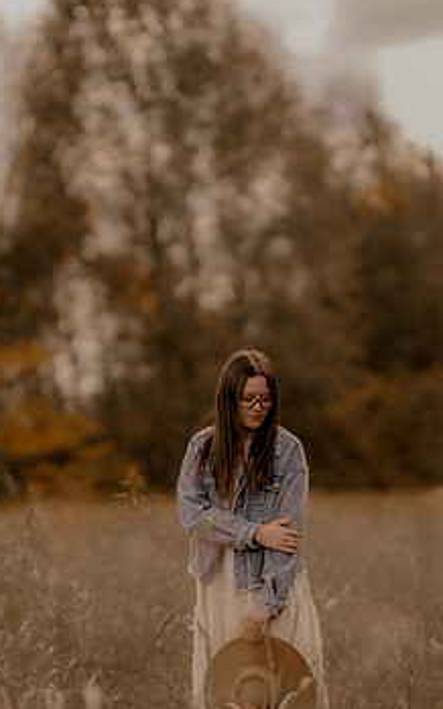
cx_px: 195
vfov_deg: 12.5
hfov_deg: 7.9
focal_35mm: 167
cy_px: 412
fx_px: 3227
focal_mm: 85
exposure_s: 1/2500
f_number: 1.4
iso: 200
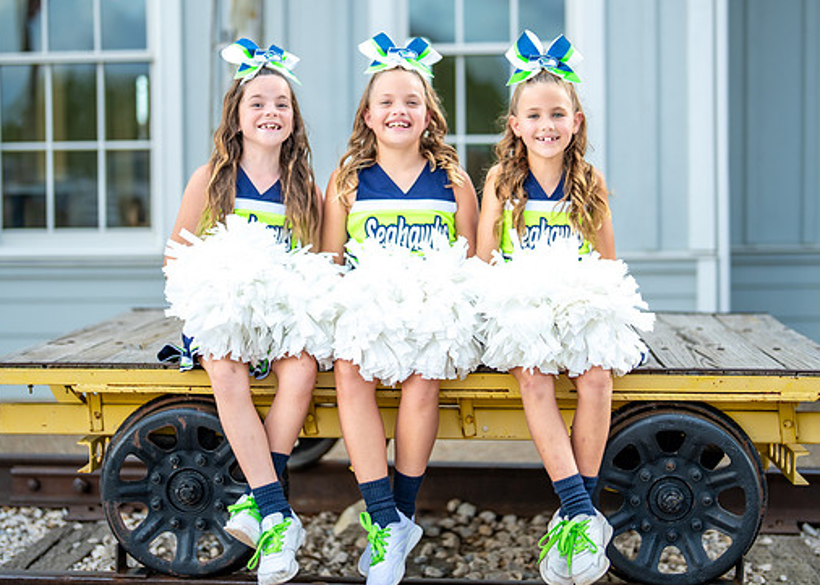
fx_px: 1536
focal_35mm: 66
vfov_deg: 21.5
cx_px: 402
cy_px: 237
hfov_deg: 29.9
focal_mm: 50
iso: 200
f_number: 1.2
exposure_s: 1/800
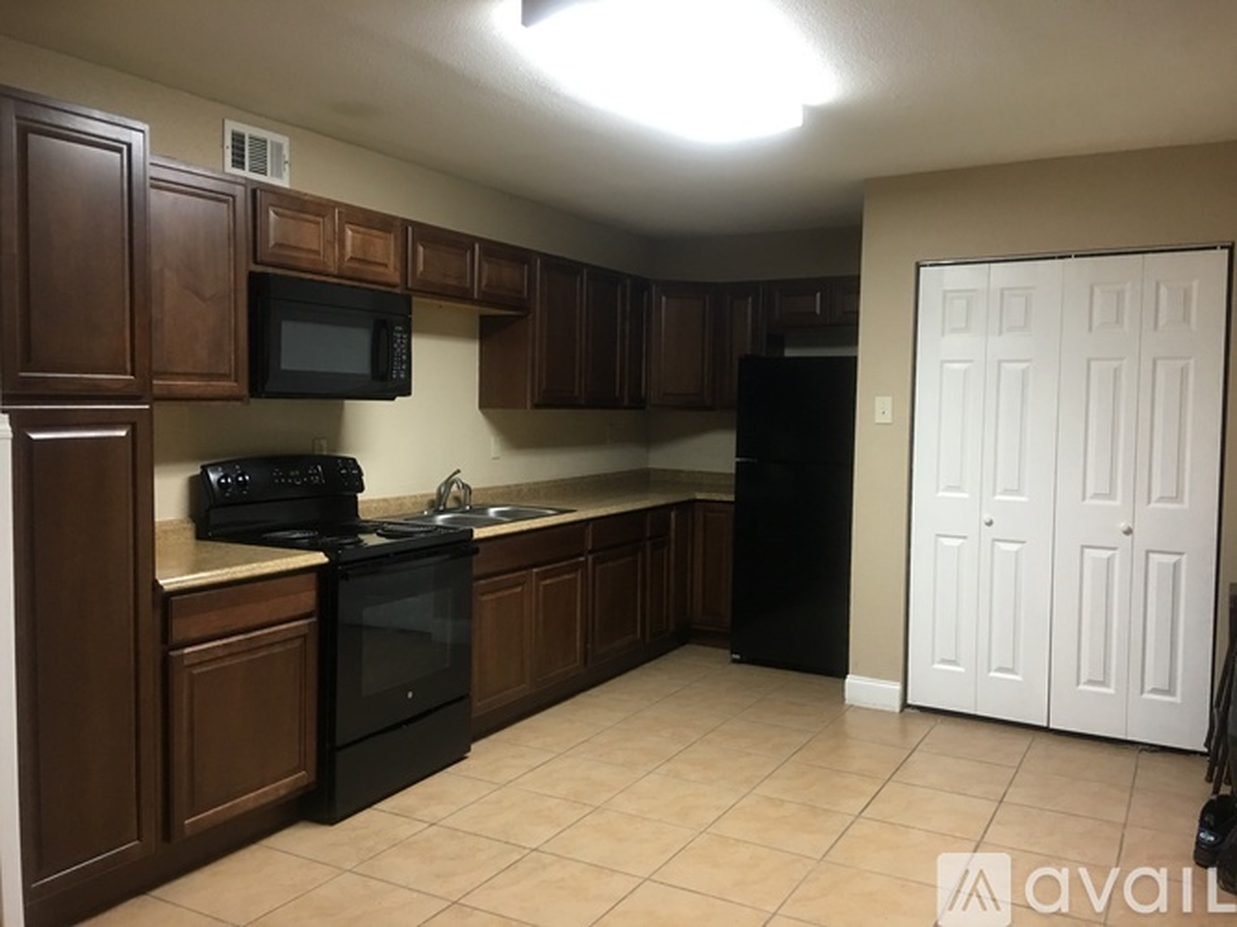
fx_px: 1036
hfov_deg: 61.7
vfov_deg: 48.2
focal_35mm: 29
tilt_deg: -2.2
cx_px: 618
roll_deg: -0.9
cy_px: 464
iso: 80
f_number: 2.2
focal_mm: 4.15
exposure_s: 1/15
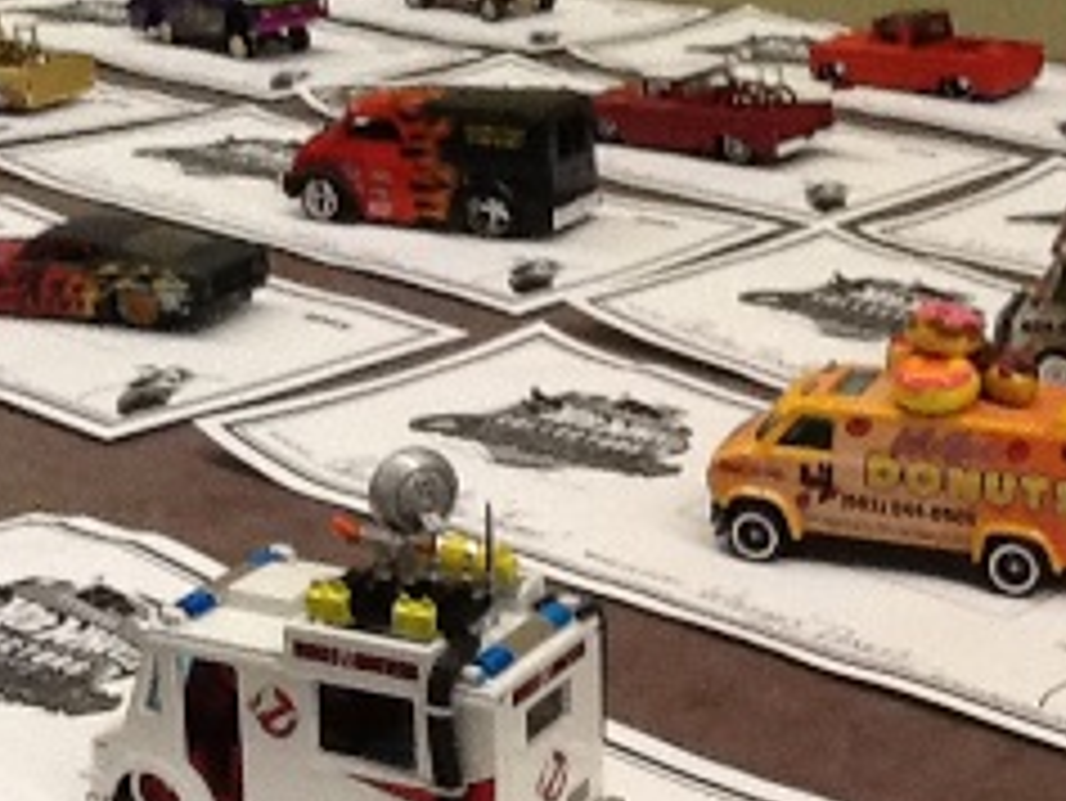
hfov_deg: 22.7
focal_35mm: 84
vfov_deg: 17.6
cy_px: 324
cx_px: 965
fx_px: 2588
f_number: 2.4
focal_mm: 2.03
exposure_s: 1/30
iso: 125
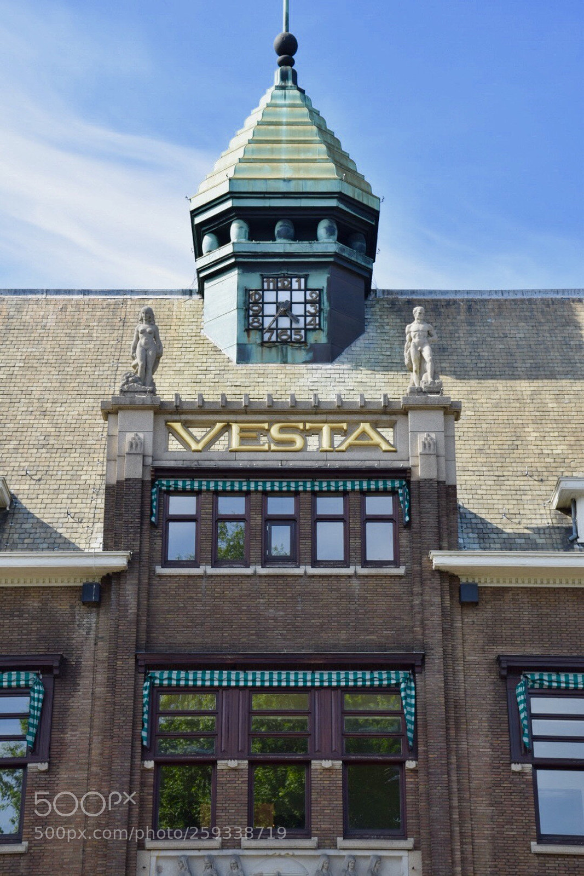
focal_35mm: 75
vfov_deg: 27.0
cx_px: 292
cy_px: 438
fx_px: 1824
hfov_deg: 18.2
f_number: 10
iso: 100
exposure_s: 1/80
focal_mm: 50
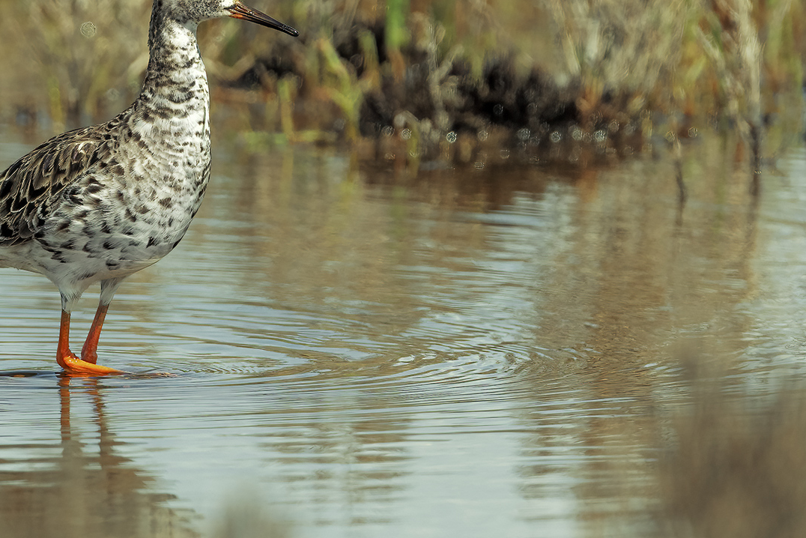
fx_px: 33702
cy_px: 173
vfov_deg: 0.9
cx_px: 275
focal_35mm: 1505
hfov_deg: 1.4
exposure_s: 1/2000
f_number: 8
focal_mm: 600
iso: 800
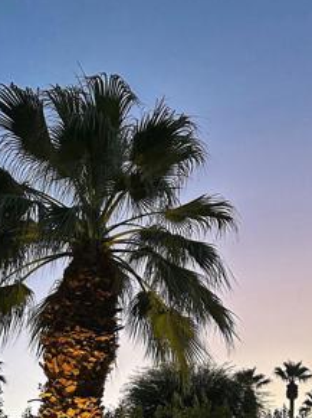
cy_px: 291
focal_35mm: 53
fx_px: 638
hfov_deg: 26.6
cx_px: 280
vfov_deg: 35.7
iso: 500
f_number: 1.78
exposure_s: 1/60
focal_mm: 6.86
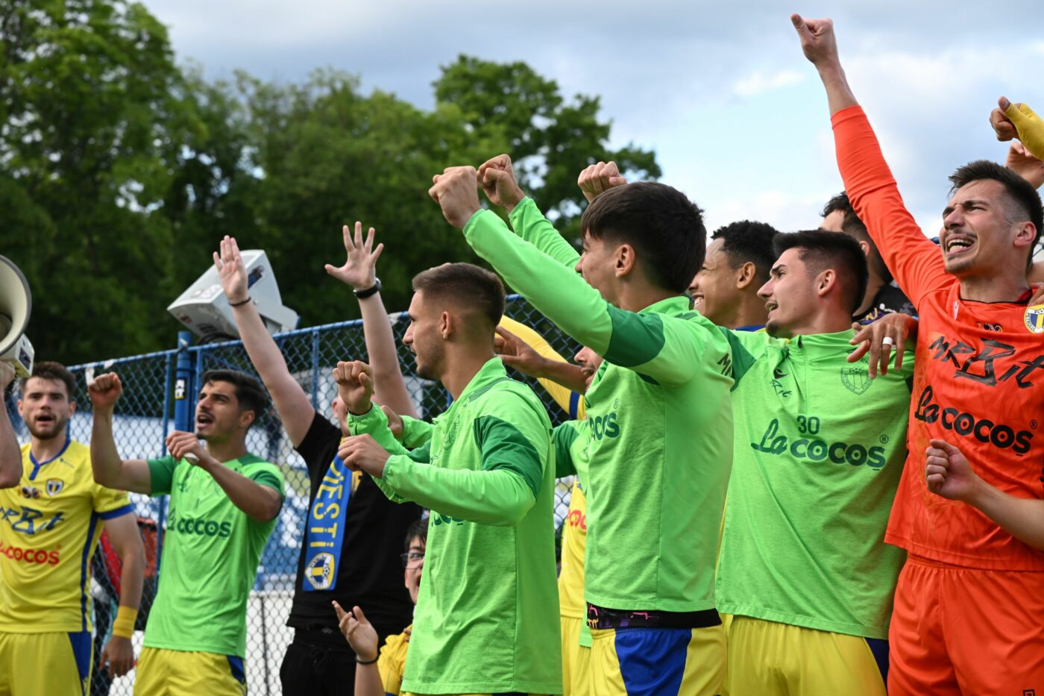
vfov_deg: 15.9
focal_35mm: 86
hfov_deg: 23.6
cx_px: 522
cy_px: 348
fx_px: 2494
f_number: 5.6
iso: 2000
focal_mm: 86
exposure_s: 1/2500
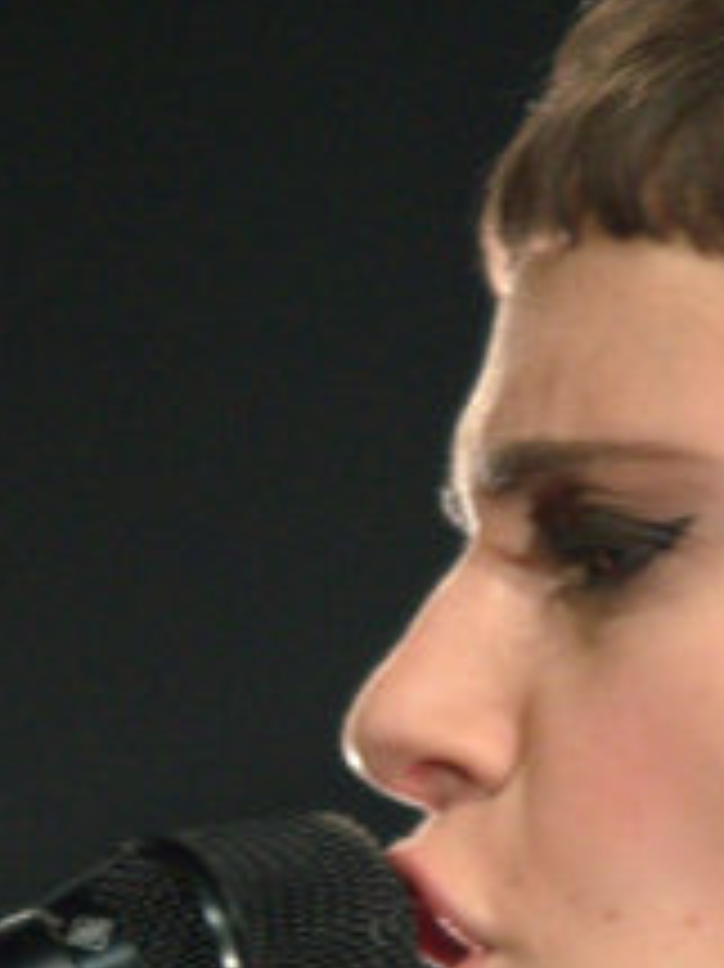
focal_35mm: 966
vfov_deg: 2.1
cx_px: 612
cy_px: 909
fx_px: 26966
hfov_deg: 1.5
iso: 400
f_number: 2.8
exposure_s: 1/100
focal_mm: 200
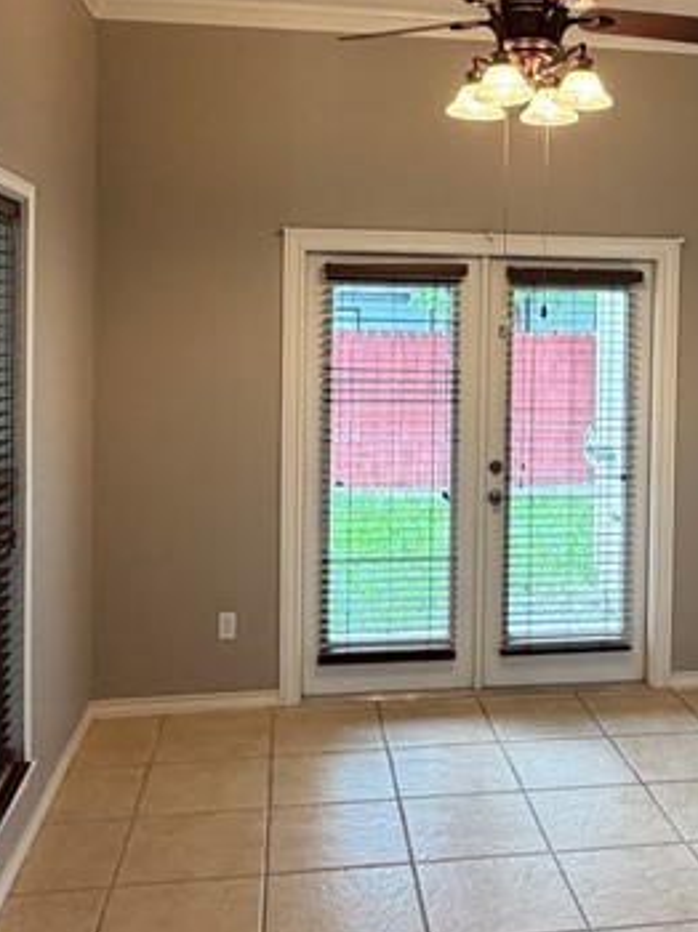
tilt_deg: +1.0
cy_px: 357
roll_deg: +1.4
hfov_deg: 34.6
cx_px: 493
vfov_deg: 45.5
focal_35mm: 41
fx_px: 1104
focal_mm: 2.22
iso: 200
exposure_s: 1/60
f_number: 2.2
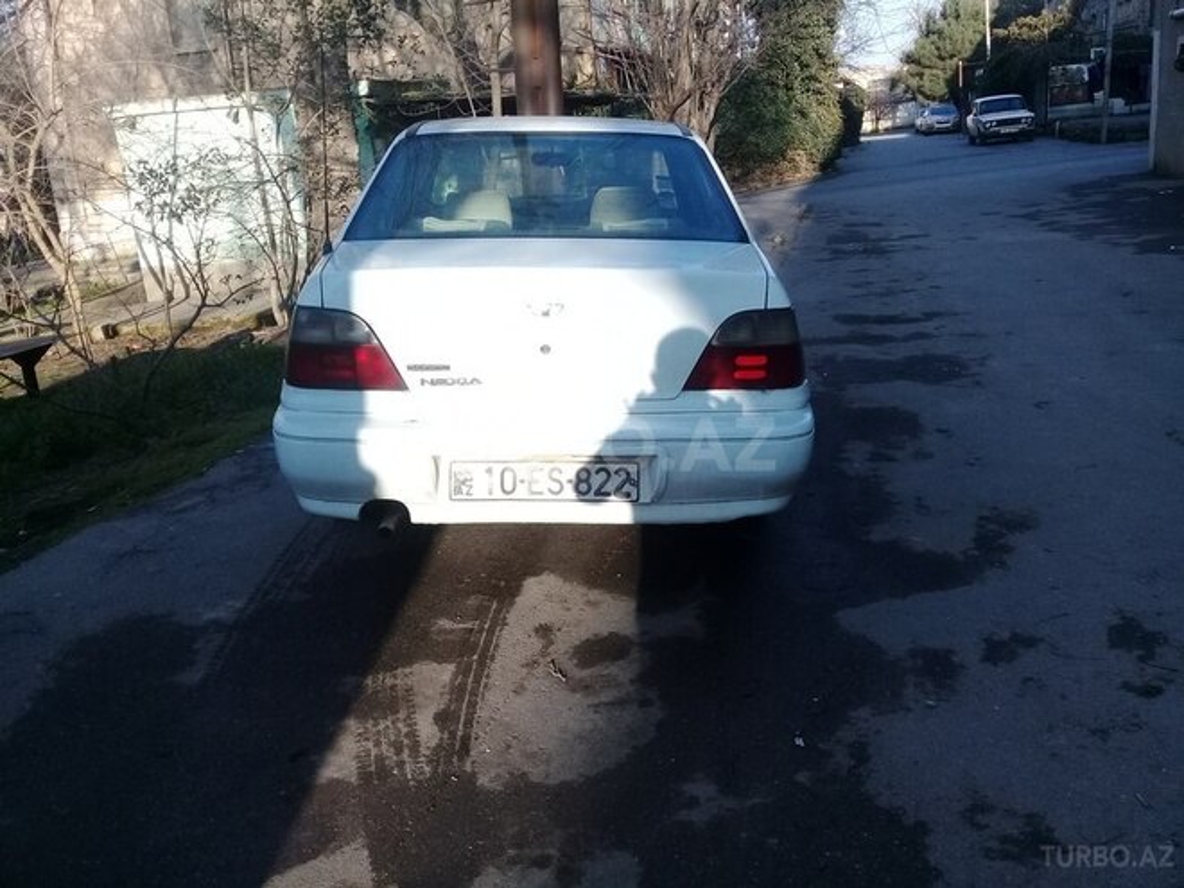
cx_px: 592
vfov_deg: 45.4
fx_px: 1060
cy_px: 444
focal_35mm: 31
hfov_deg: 58.4
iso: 64
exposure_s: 1/467
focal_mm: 3.3
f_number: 2.2
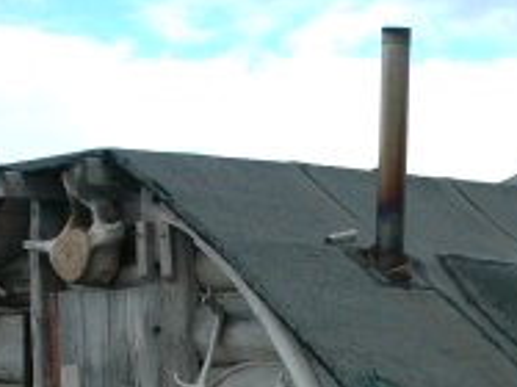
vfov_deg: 15.9
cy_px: 470
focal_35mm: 89
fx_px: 1328
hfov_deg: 22.0
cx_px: 337
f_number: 8
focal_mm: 18
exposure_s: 1/250
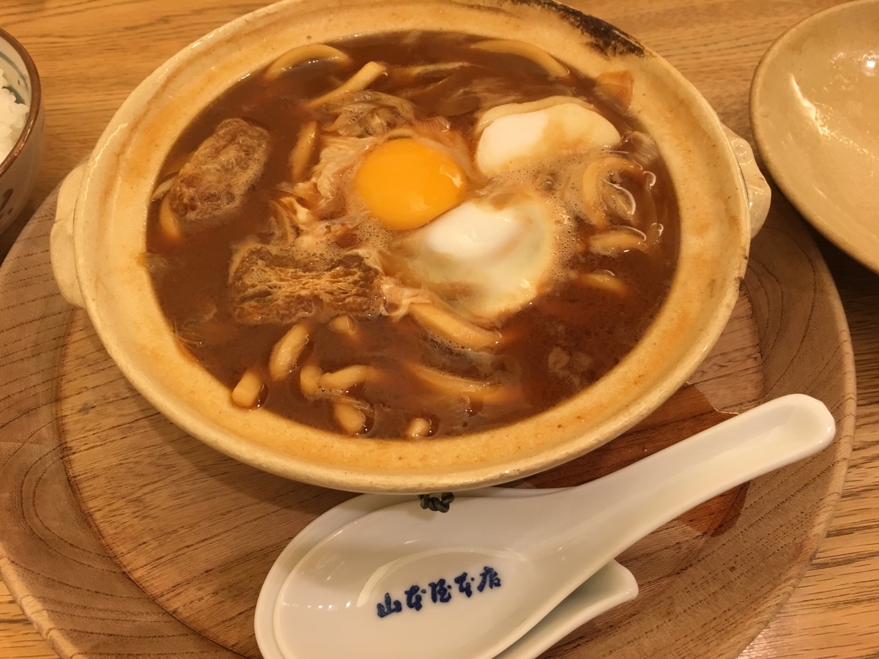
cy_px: 330
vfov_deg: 48.2
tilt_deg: -56.2
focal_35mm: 29
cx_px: 440
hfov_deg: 61.7
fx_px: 736
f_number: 2.2
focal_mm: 4.15
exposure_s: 1/30
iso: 100
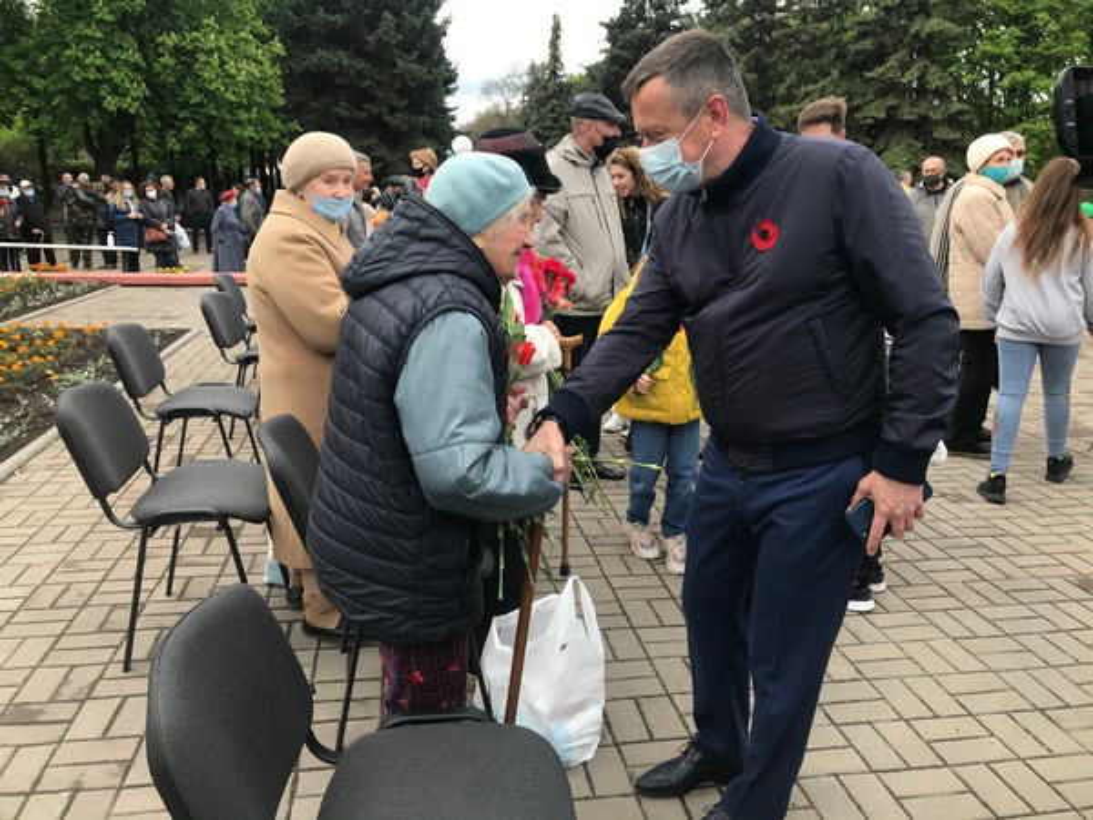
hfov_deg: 63.4
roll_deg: -0.1
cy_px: 410
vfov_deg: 49.7
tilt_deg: -12.8
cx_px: 546
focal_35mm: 28
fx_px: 884
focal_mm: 3.99
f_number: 1.8
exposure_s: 1/443
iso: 20
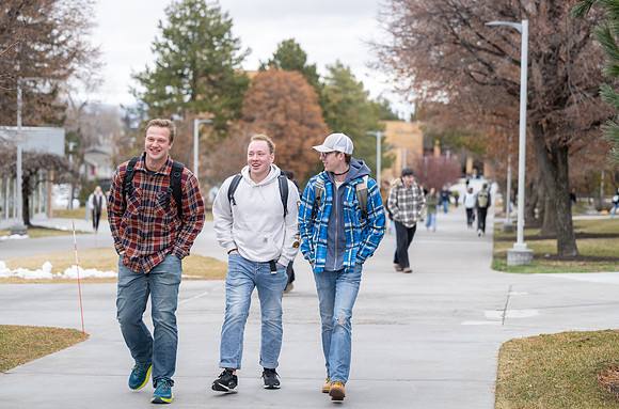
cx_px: 303
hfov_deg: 22.2
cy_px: 198
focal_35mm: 92
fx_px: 1580
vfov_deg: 14.7
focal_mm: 90
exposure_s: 1/500
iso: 400
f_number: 2.8
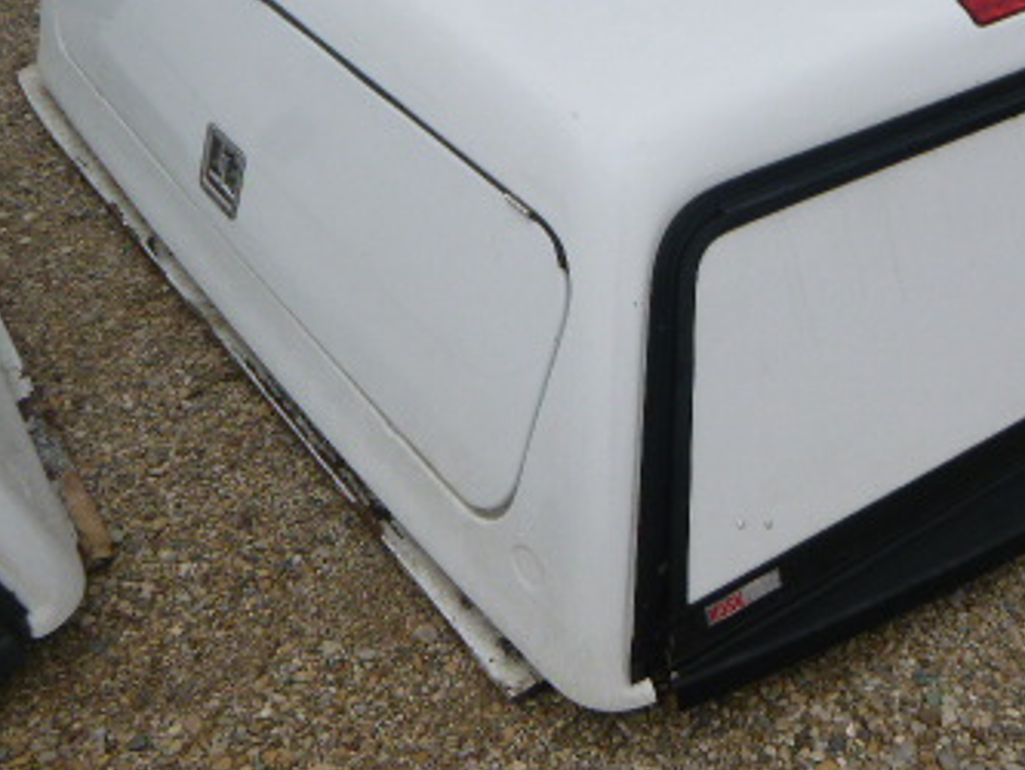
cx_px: 754
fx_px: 1422
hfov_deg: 38.7
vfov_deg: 30.1
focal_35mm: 48
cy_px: 283
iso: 100
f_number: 3.9
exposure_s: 1/250
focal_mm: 4.5
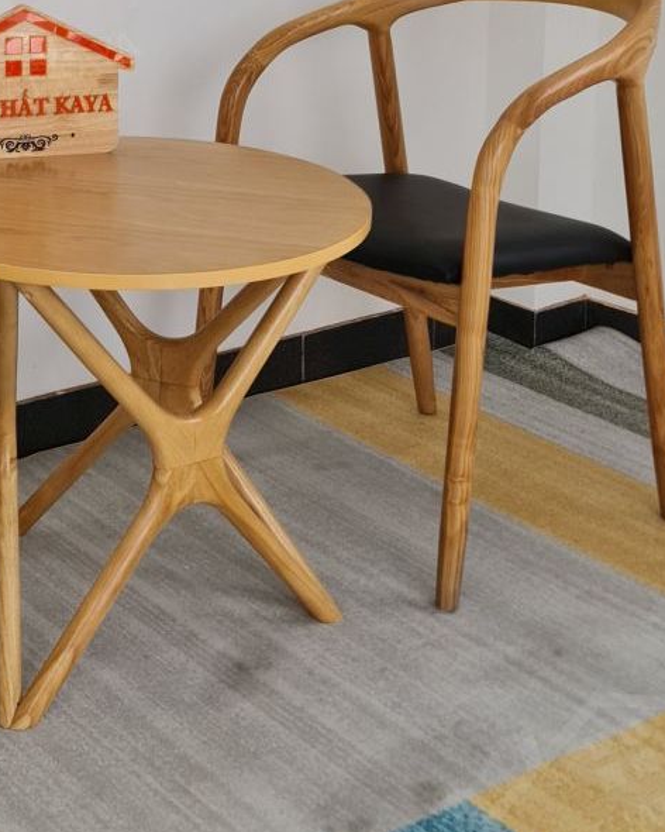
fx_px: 1304
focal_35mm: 53
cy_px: 403
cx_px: 4
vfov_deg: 35.4
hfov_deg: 27.1
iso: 50
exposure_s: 1/100
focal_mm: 7
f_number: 1.8
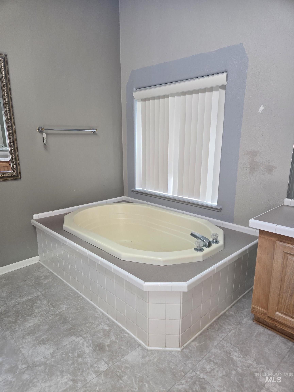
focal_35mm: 23
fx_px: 260
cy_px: 196
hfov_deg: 58.9
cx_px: 147
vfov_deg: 73.9
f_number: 1.8
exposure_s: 1/180
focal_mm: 5.4
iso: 100
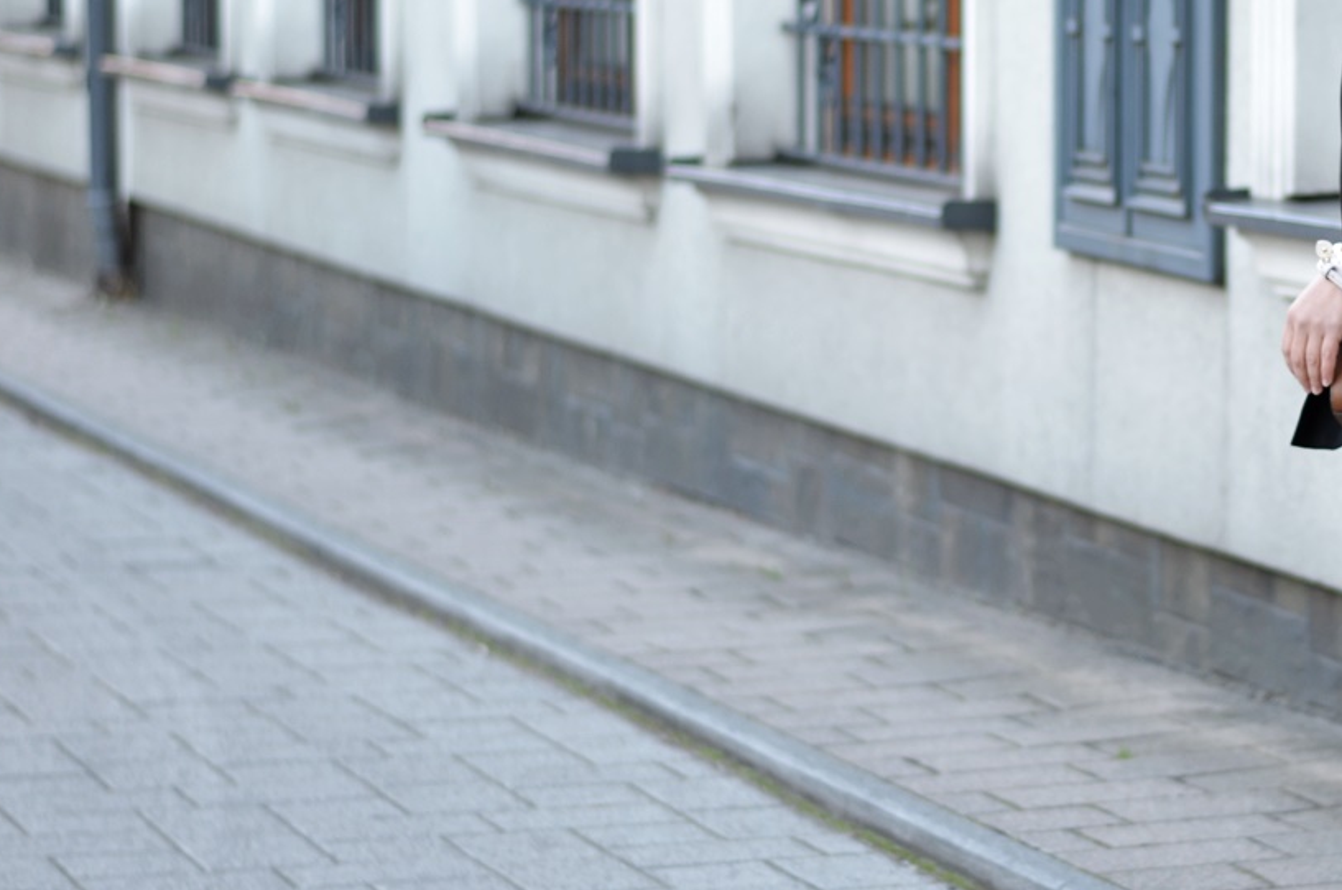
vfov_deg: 9.3
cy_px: 393
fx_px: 5470
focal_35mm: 147
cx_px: 1081
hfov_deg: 13.9
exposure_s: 1/200
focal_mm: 50
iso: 100
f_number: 1.8
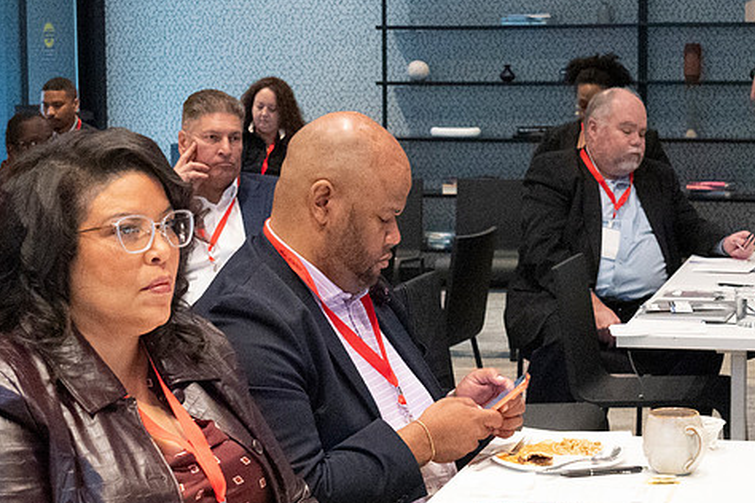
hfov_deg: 23.9
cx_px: 405
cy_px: 239
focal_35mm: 85
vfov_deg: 16.1
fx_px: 1782
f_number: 8
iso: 16000
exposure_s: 1/125
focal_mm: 40
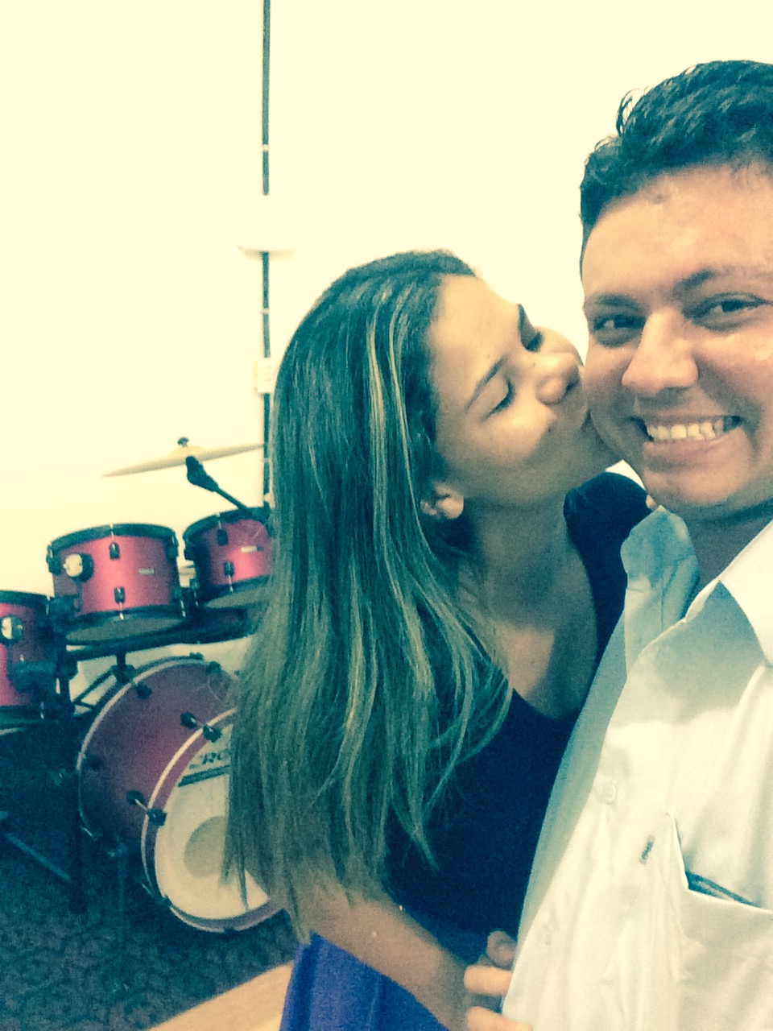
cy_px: 516
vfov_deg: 58.4
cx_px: 386
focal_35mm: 31
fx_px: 923
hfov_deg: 45.4
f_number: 2.4
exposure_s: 1/17
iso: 400
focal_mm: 2.15
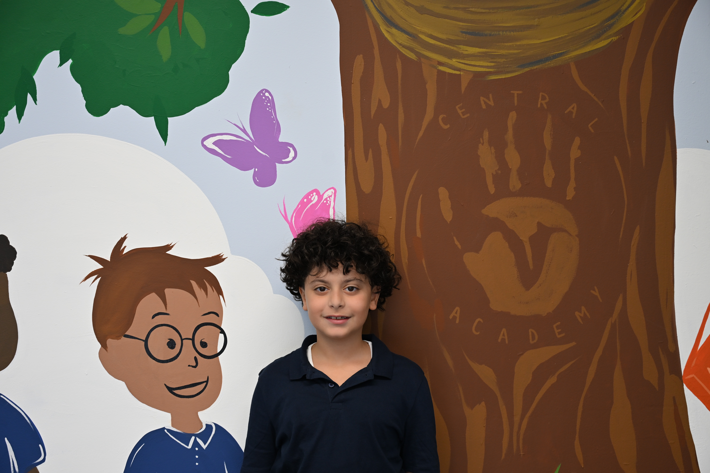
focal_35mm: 52
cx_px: 355
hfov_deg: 38.2
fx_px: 1025
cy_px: 236
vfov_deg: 26.0
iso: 400
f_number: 4
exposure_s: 1/100
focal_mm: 52
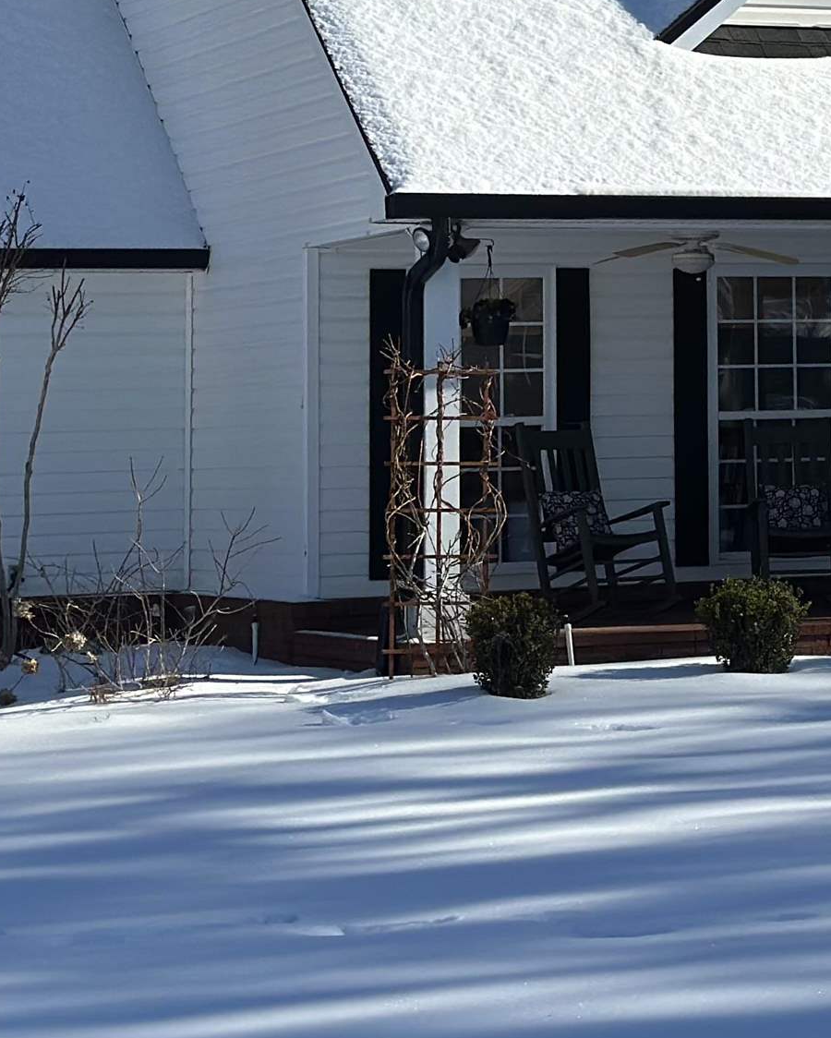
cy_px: 91
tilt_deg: +4.4
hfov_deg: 11.7
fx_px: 3933
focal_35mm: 128
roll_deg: +1.0
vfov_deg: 14.9
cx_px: 1085
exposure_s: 1/9804
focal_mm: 6.86
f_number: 1.78
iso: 100
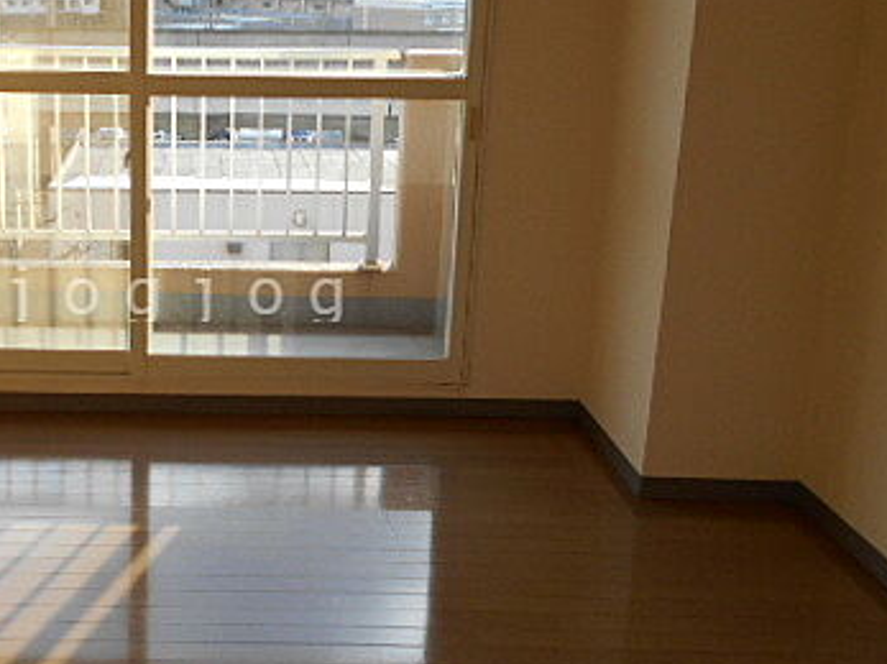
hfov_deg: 38.2
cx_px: 181
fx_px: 1230
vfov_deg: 30.2
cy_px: 291
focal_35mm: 48
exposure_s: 1/125
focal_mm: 4.6
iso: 80
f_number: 3.2
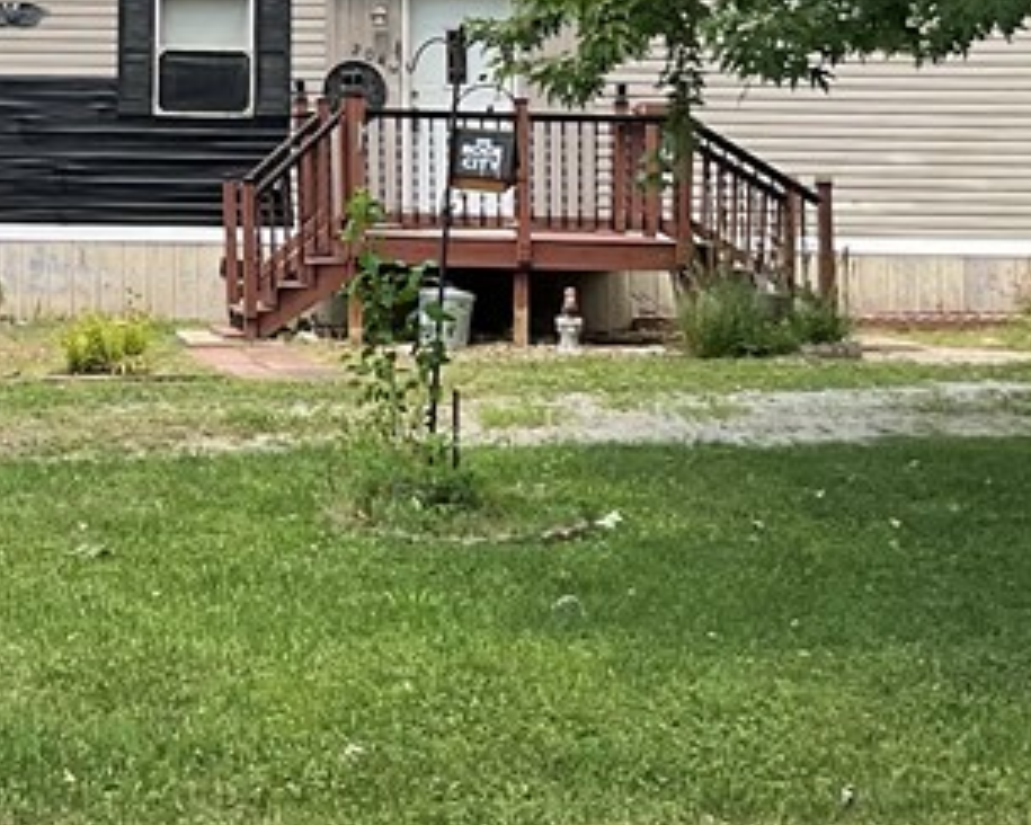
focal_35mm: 95
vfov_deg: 15.8
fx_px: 2899
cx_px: -203
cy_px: -34
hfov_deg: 19.1
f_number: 1.8
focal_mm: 3
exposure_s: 1/1168
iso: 16
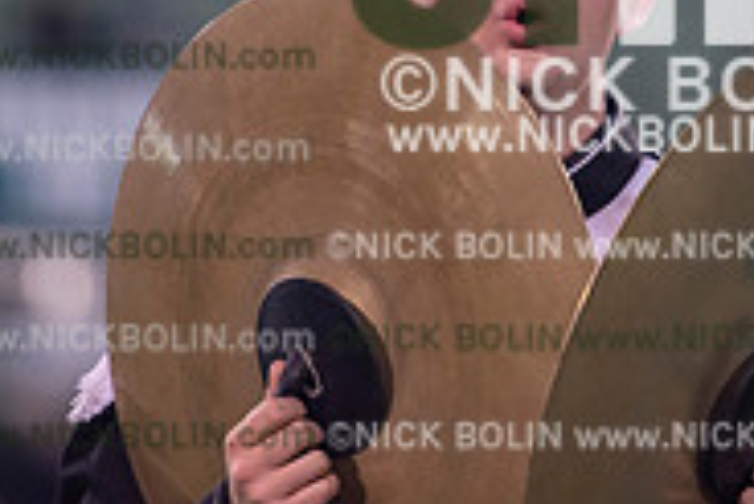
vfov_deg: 2.2
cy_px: -39
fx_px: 13205
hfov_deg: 3.3
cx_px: 639
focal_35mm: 630
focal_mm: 200
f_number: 2.8
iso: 2500
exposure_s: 1/1250
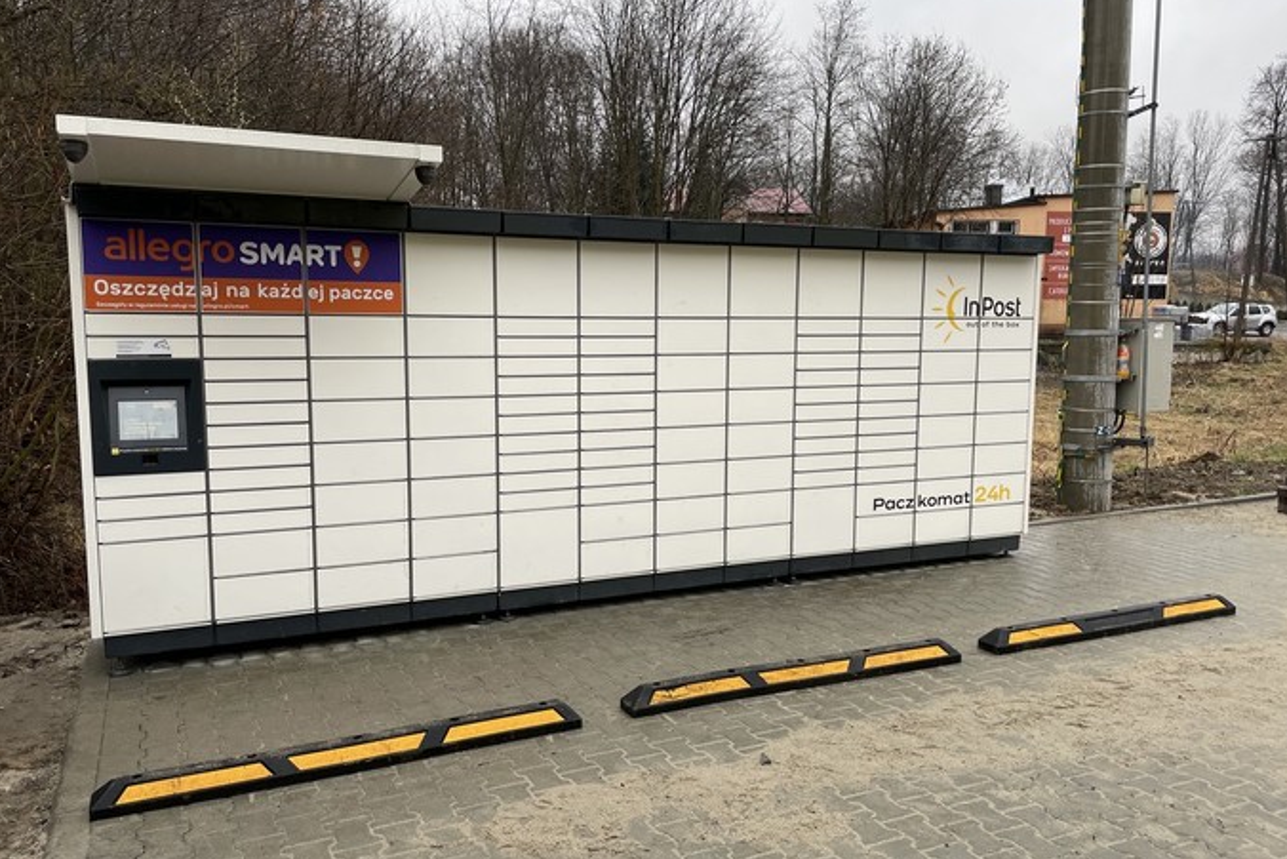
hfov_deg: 65.5
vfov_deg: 46.4
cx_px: 626
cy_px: 456
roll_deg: -0.1
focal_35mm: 28
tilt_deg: -6.7
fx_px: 1001
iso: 32
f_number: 1.6
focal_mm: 4.2
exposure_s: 1/274
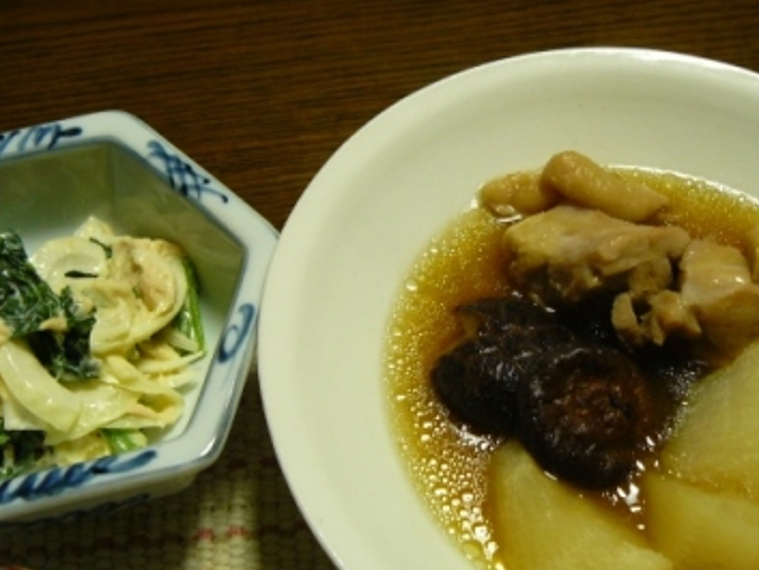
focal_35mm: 51
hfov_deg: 37.5
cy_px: 309
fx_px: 1119
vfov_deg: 28.6
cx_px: 350
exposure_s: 1/15
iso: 200
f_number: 2.8
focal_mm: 6
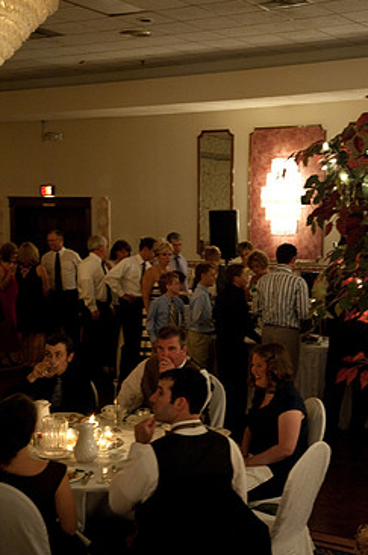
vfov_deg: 33.9
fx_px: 907
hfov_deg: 22.9
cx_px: 219
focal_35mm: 59
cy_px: 332
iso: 3200
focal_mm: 48
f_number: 4
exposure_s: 1/40
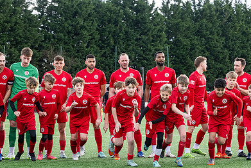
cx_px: 147
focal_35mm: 134
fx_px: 935
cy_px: 112
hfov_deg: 15.3
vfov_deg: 10.2
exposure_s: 1/1600
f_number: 4
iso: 800
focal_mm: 83
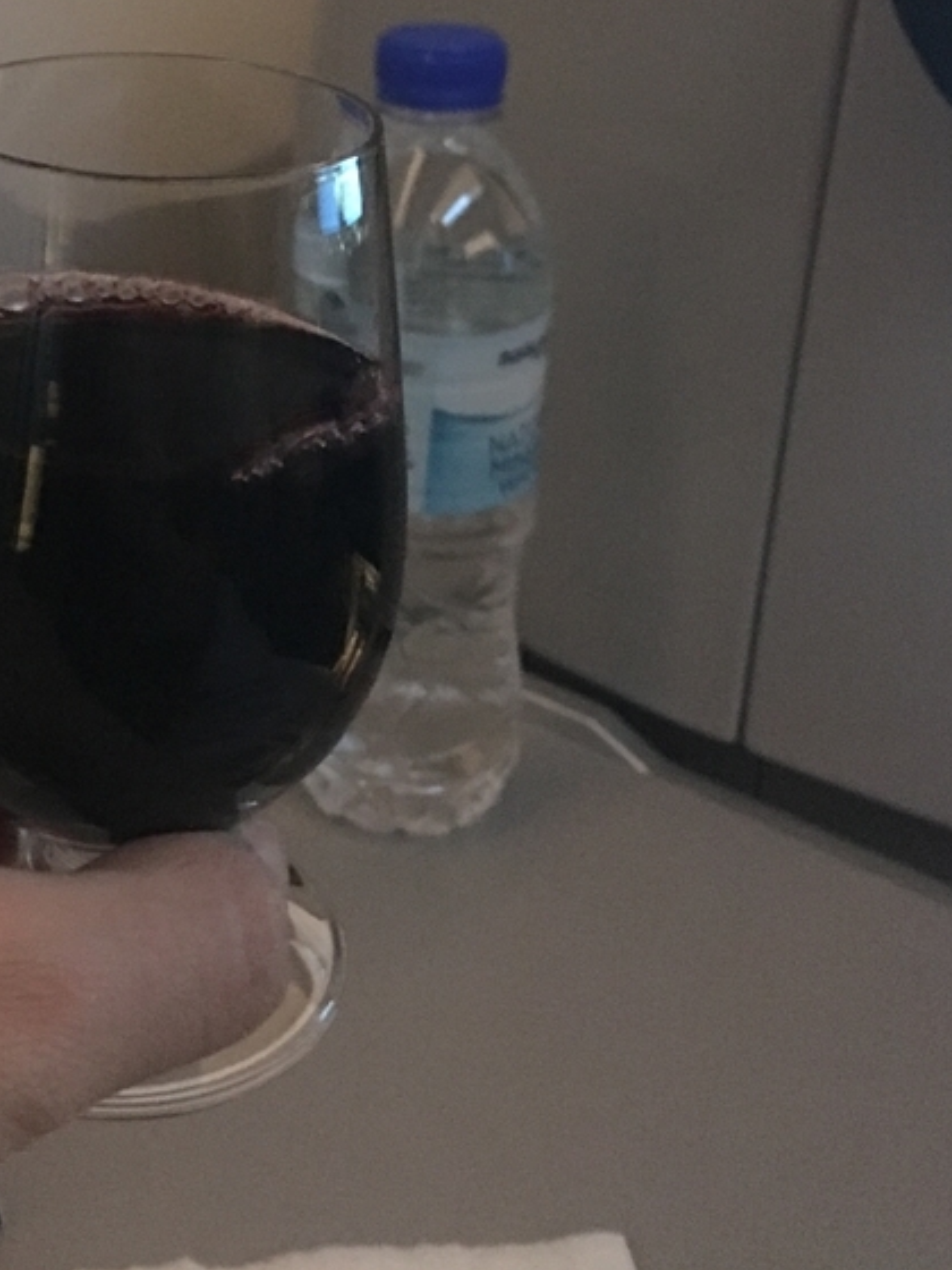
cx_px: 150
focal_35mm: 53
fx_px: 1943
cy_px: 283
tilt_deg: -17.9
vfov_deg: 35.2
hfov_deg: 26.8
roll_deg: -4.0
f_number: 2.2
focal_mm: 4.15
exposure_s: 1/4
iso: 250
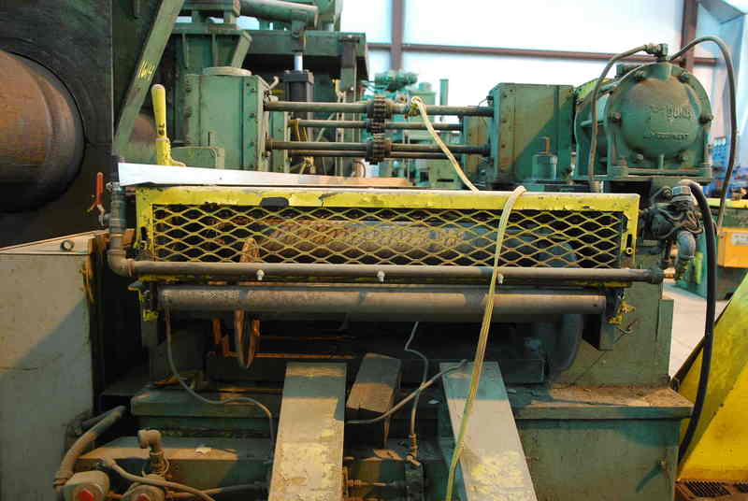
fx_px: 655
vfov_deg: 41.8
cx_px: 374
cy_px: 250
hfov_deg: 59.4
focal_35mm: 32
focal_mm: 21
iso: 800
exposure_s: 1/5
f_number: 3.8
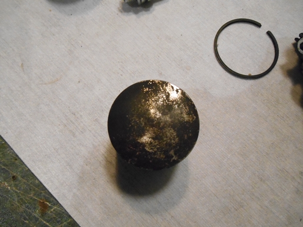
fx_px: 228
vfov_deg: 53.0
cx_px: 152
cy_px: 114
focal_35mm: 26
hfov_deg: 67.3
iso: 800
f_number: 3.4
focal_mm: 4.7
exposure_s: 1/50
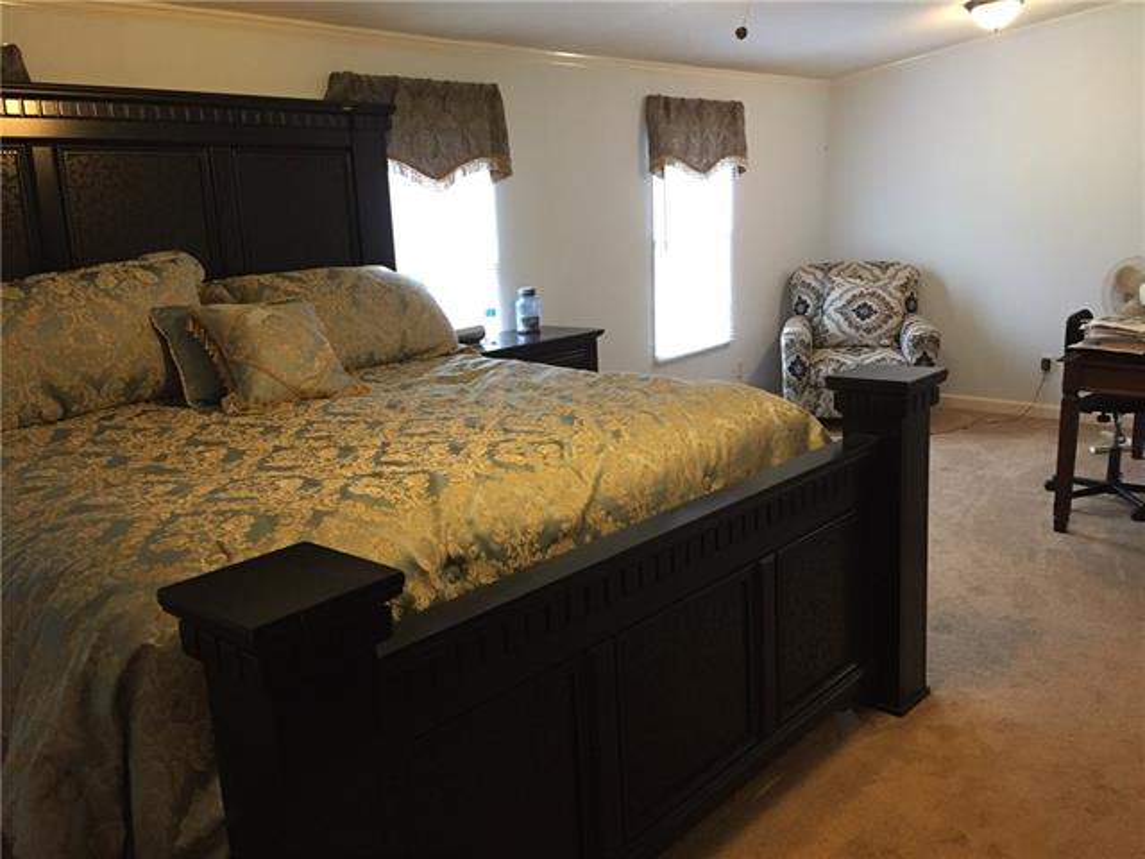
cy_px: 430
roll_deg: +1.6
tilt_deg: -15.2
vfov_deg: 48.2
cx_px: 572
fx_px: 959
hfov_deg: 61.7
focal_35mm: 29
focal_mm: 4.15
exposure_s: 1/30
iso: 160
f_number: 2.2
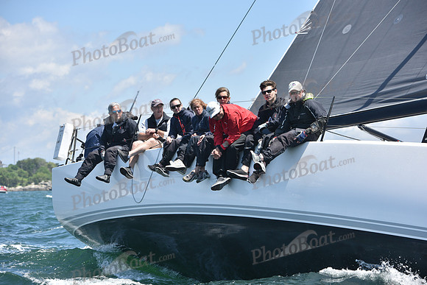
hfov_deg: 17.1
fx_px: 1424
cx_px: 214
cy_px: 142
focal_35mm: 120
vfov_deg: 11.4
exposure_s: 1/1250
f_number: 5.6
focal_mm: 120
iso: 250
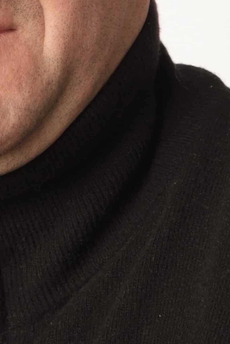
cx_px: -78
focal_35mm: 504
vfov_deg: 4.1
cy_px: -86
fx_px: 4814
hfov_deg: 2.7
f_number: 9
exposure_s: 1/125
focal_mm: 105
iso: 200
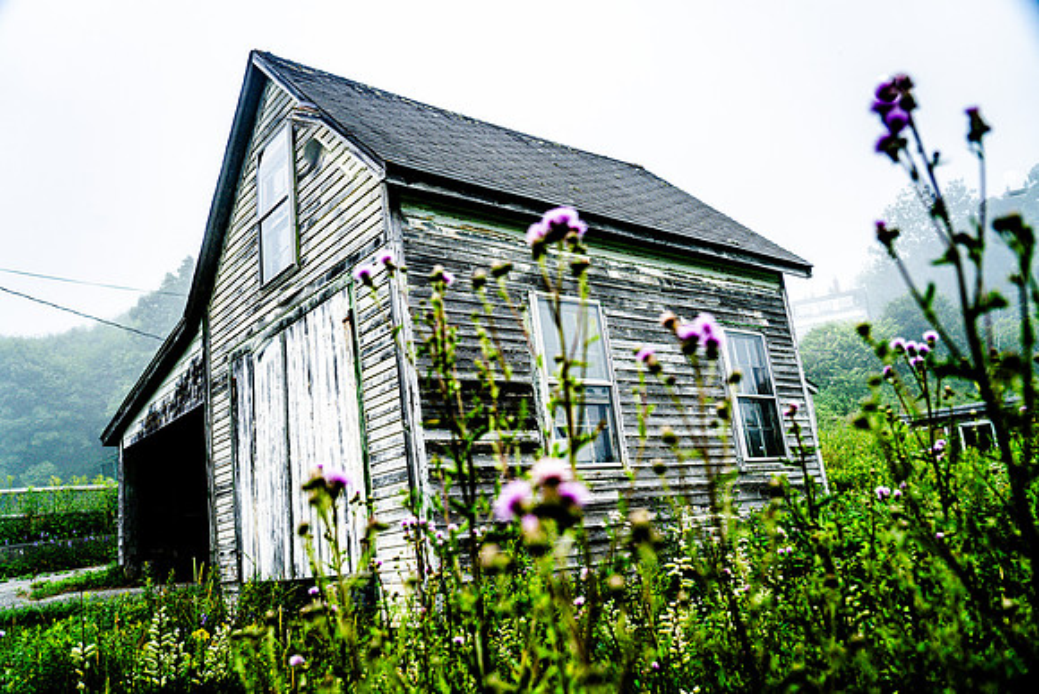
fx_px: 751
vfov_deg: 49.6
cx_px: 520
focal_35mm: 26
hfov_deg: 69.4
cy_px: 347
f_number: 4
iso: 200
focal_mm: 26
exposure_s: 1/1000
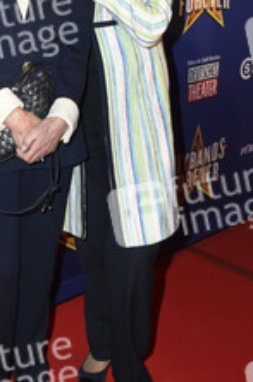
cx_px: 40
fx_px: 688
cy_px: 120
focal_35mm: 65
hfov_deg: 20.5
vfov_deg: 30.7
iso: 640
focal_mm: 24
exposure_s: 1/160
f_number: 5.6
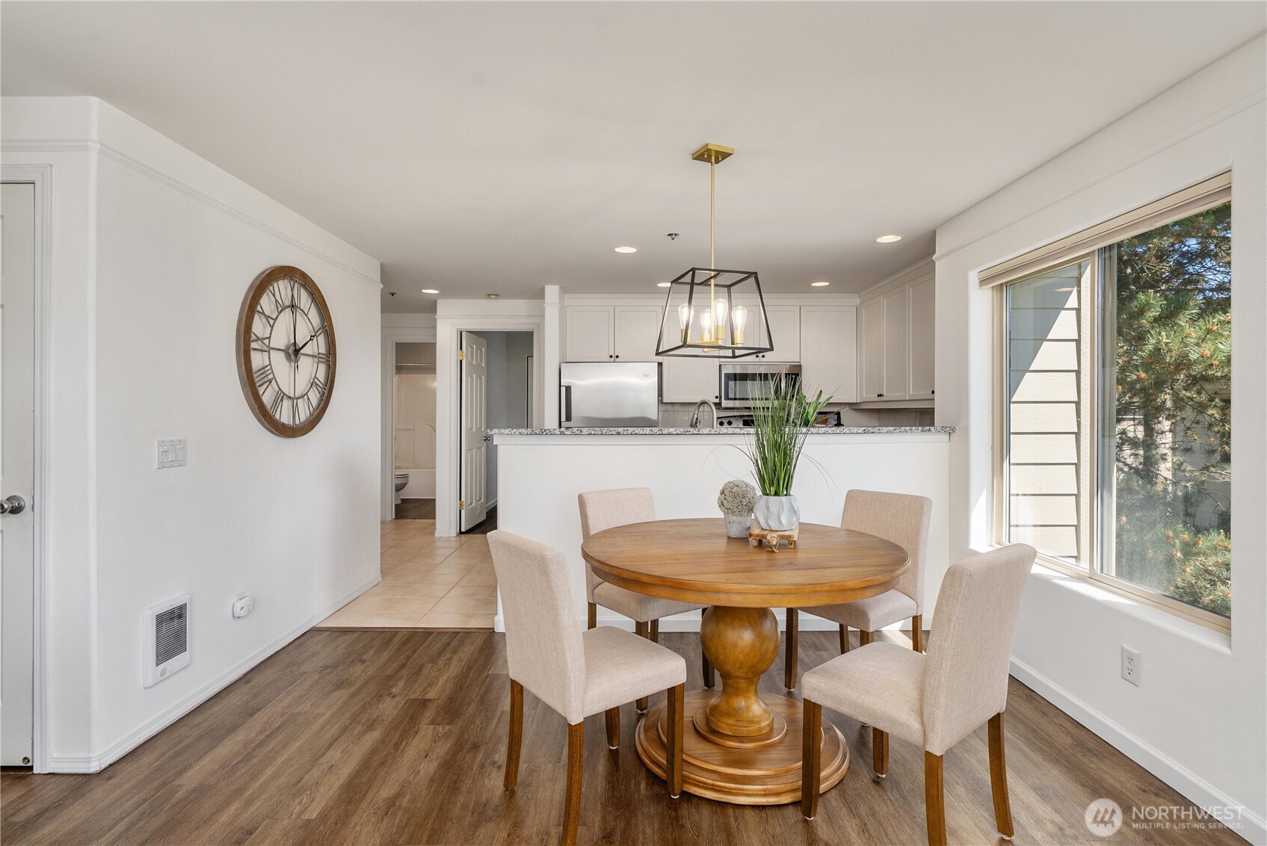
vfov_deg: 70.5
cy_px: 423
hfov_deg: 93.2
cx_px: 634
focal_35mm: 17
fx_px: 599
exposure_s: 1/30
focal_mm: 17
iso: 1000
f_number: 7.1
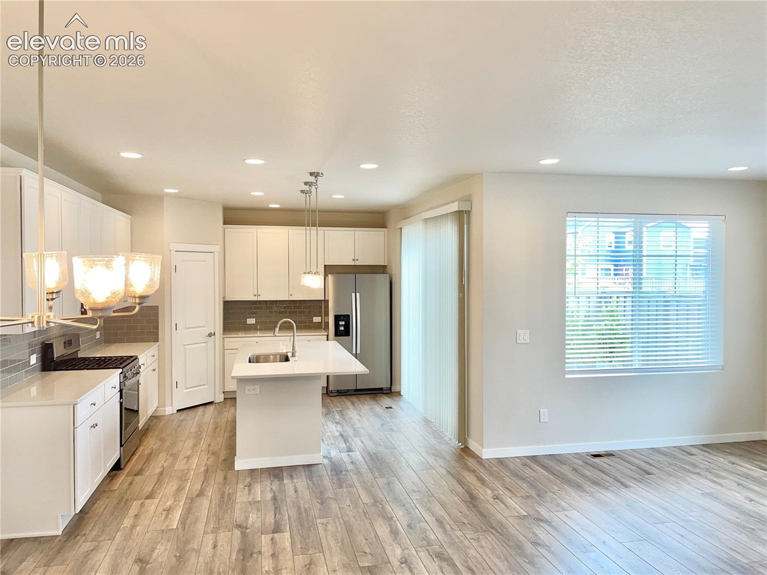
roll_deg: +0.2
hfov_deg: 67.3
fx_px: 576
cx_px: 384
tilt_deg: -1.2
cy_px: 288
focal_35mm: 26
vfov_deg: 53.1
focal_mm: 4.2
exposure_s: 1/123
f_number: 1.6
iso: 32
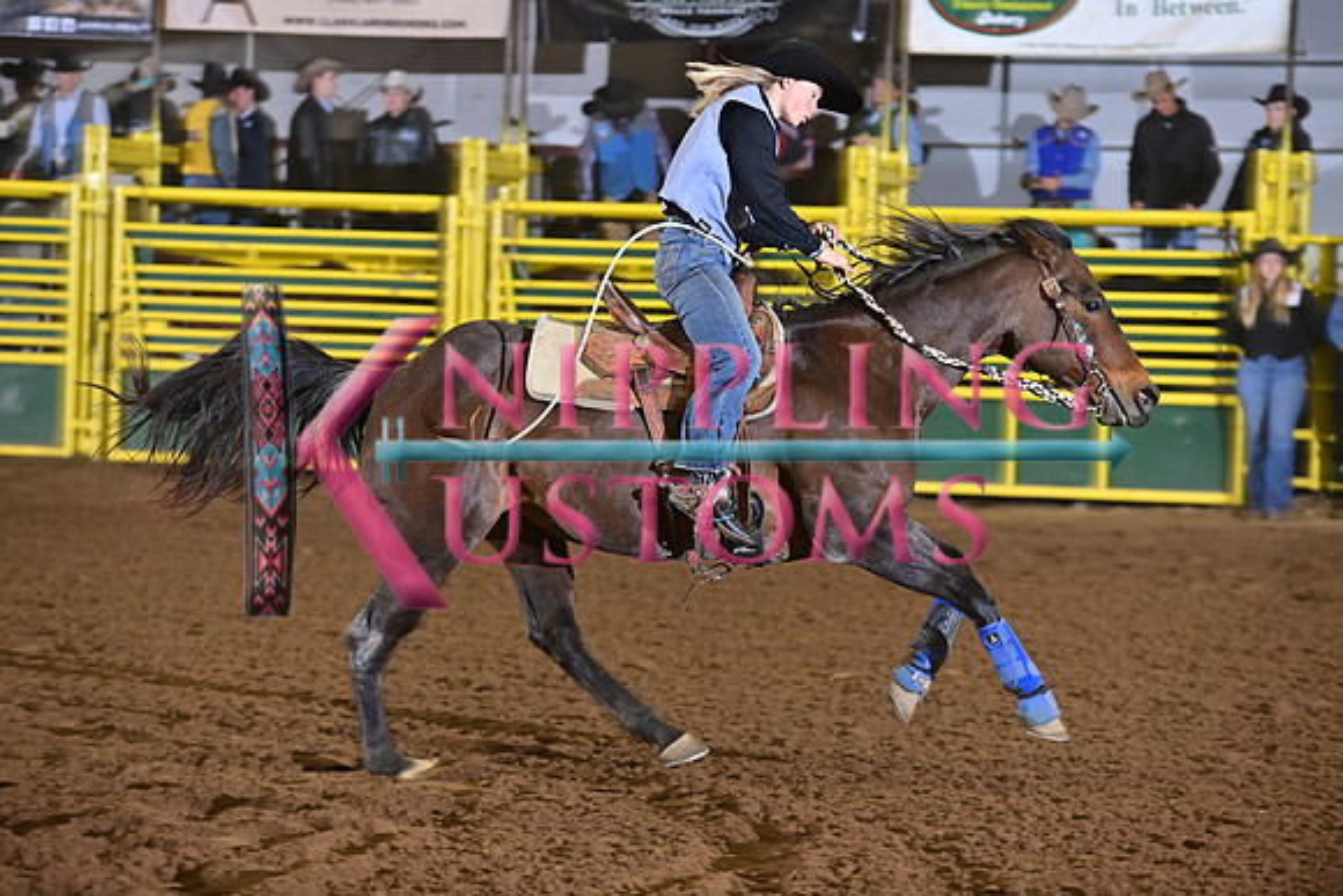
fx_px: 4851
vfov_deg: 10.6
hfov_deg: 15.8
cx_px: 672
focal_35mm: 130
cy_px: 448
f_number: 3.2
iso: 1250
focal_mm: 130
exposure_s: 1/200
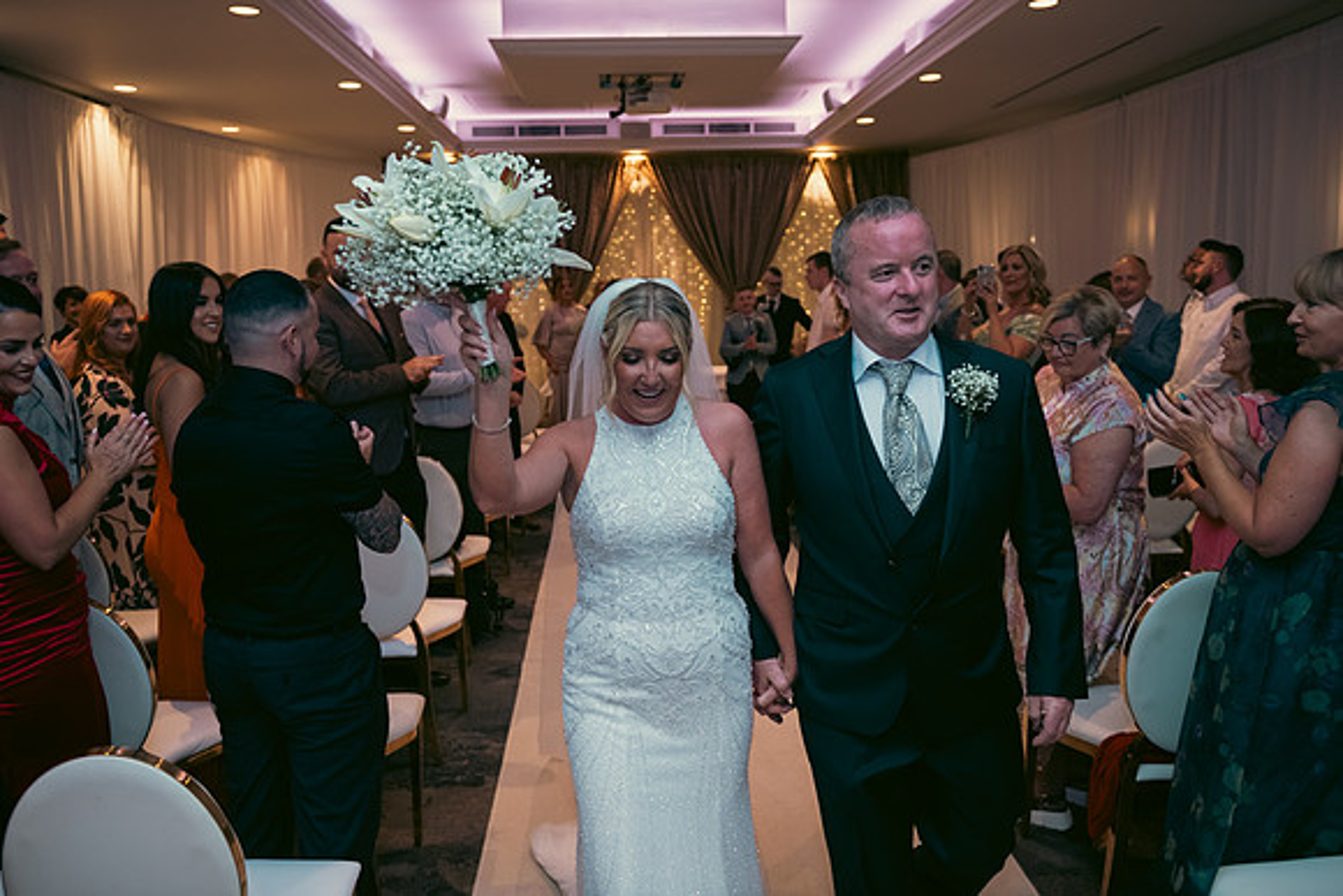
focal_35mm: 29
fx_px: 1082
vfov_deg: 45.0
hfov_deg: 63.6
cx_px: 672
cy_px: 448
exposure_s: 1/160
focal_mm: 29
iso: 800
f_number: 3.5
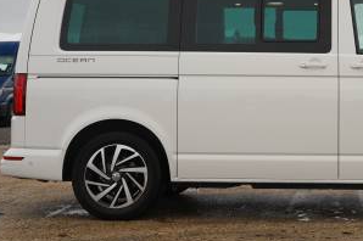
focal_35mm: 88
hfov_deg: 22.8
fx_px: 881
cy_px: 29
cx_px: 314
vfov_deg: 15.4
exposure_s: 1/160
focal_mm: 40.7
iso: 250
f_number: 4
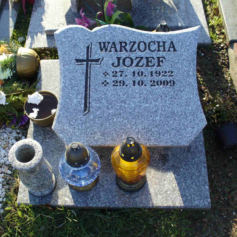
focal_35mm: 44
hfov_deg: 38.3
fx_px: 341
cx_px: 113
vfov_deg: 38.3
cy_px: 118
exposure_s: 1/250
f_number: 2.8
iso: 80
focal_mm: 6.1
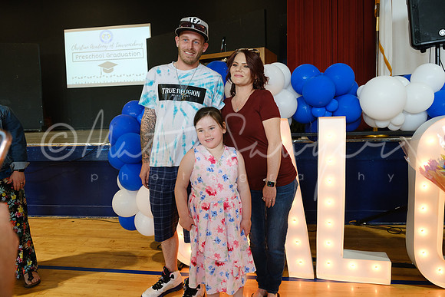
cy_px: 148
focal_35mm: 24
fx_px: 297
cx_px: 222
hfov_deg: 73.7
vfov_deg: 53.2
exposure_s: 1/125
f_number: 4
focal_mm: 16
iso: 1600
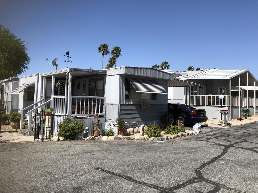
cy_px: 96
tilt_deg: +0.7
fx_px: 209
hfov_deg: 63.4
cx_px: 129
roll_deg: -0.2
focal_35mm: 28
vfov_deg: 49.7
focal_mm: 4
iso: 20
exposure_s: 1/2525
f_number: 1.8
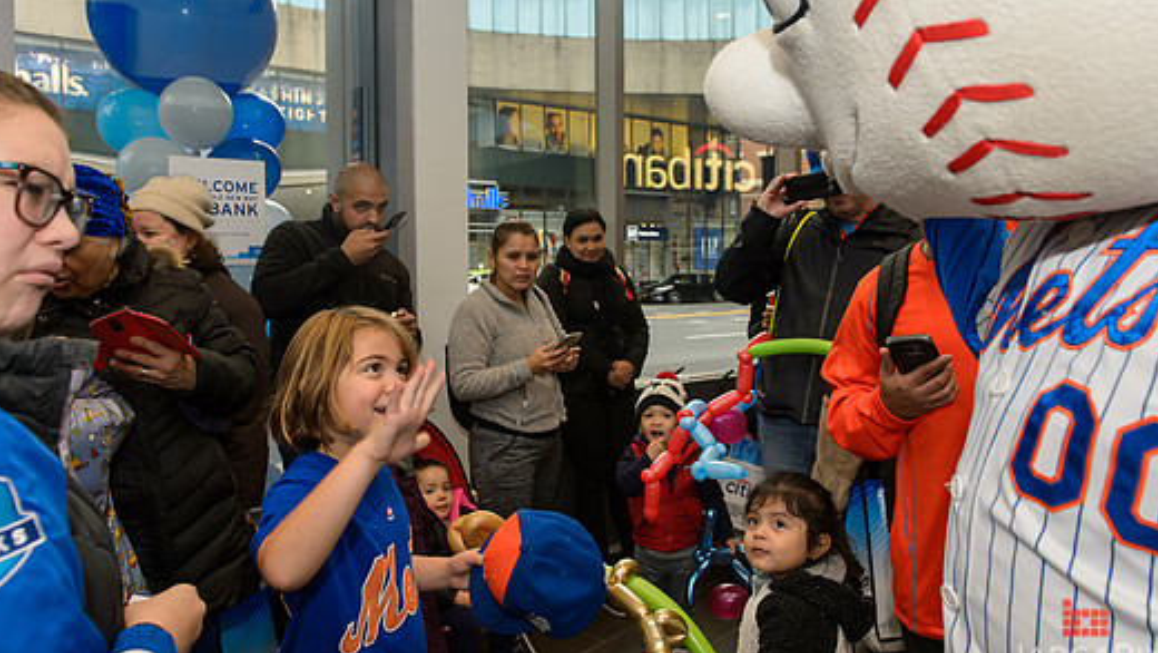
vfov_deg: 41.5
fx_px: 860
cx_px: 575
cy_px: 285
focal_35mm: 28
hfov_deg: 67.9
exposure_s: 1/125
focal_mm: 24
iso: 800
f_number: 4.5
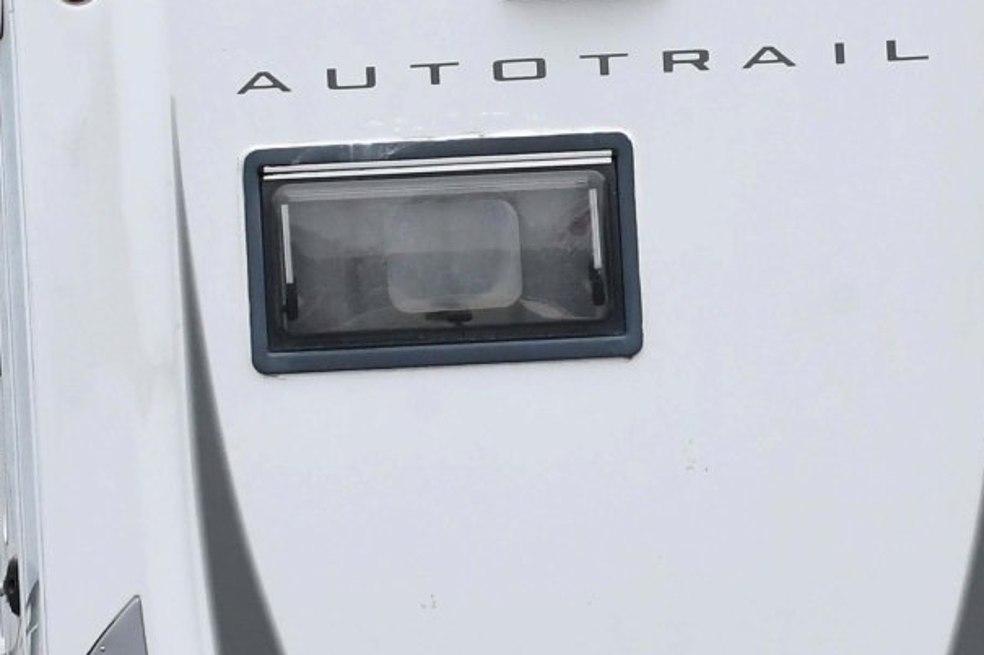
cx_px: 1121
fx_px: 13607
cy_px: 389
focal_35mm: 498
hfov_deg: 4.1
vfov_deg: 2.8
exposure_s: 1/1250
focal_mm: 98
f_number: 18
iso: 1250
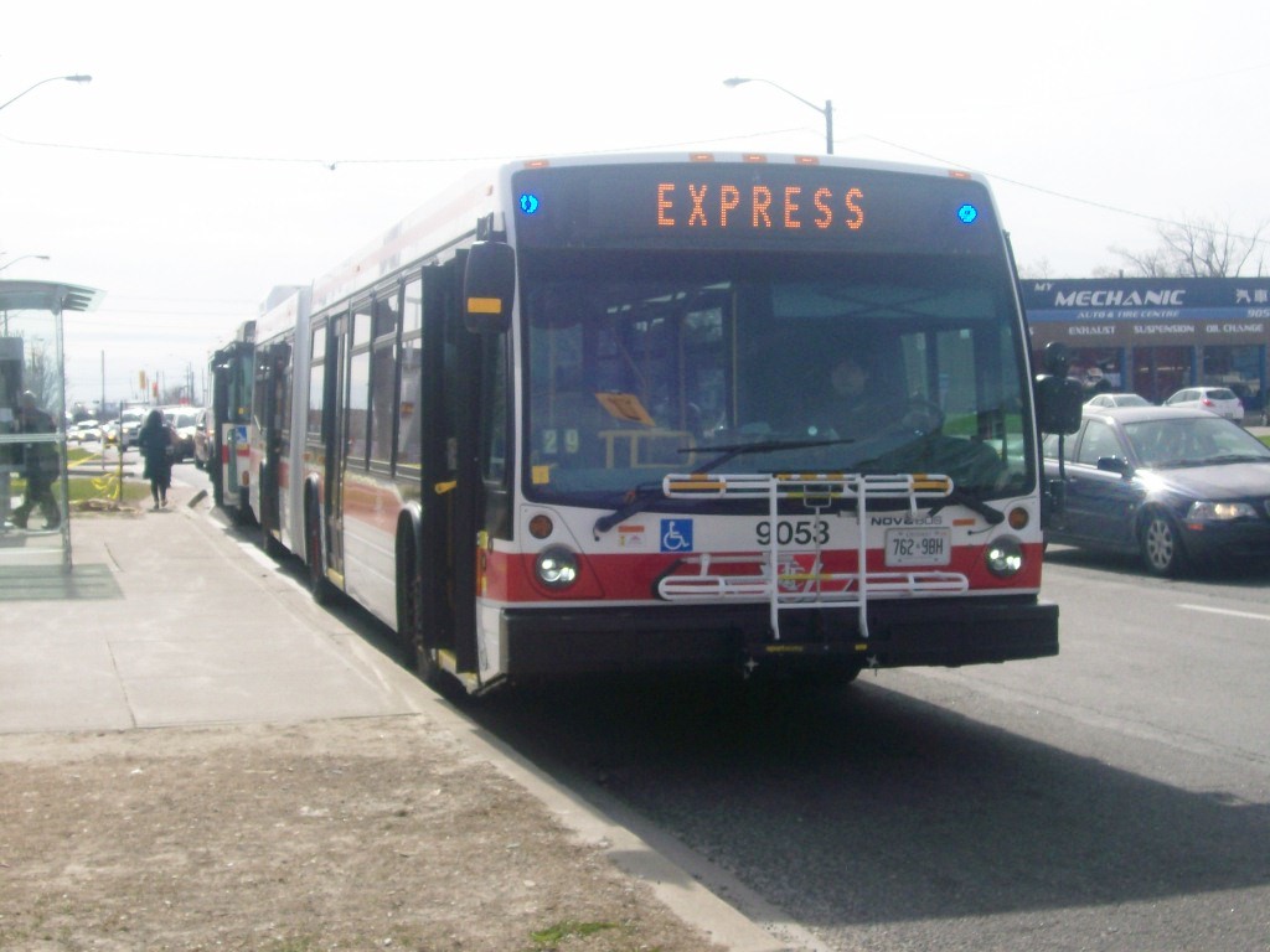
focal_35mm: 56
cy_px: 476
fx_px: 2055
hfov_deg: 34.3
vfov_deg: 26.1
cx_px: 635
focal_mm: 9.4
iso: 80
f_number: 6
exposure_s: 1/362
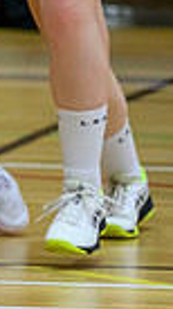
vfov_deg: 2.5
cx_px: -366
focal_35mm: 851
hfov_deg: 1.4
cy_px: 5
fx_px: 6944
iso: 5000
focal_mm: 145
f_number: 2.8
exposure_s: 1/1000
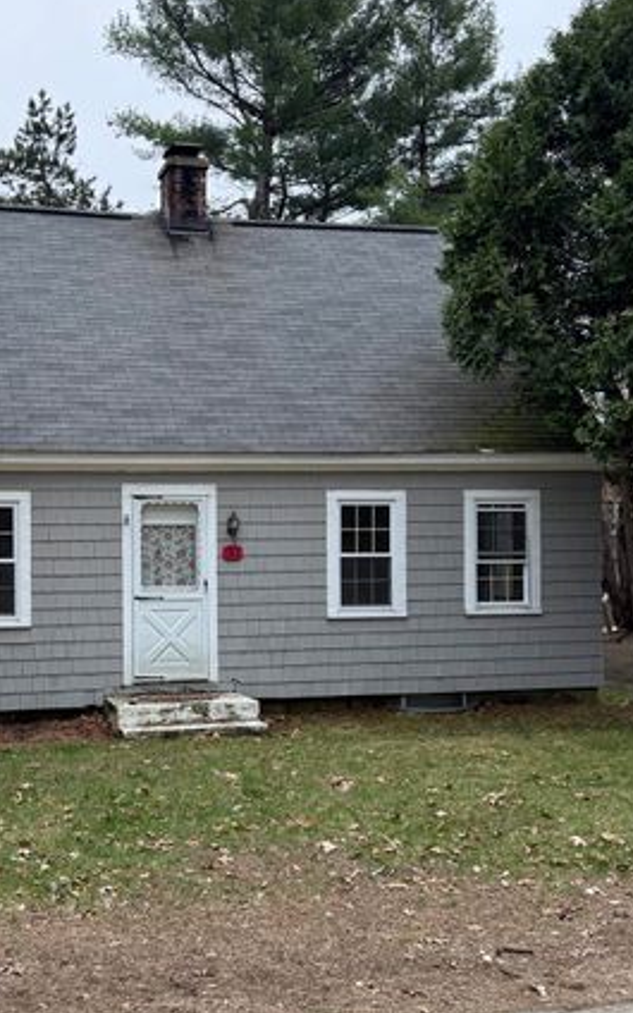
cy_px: 572
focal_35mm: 40
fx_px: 1104
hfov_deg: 31.5
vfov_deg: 49.2
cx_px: 174
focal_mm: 6.76
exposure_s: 1/2703
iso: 100
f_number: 1.78
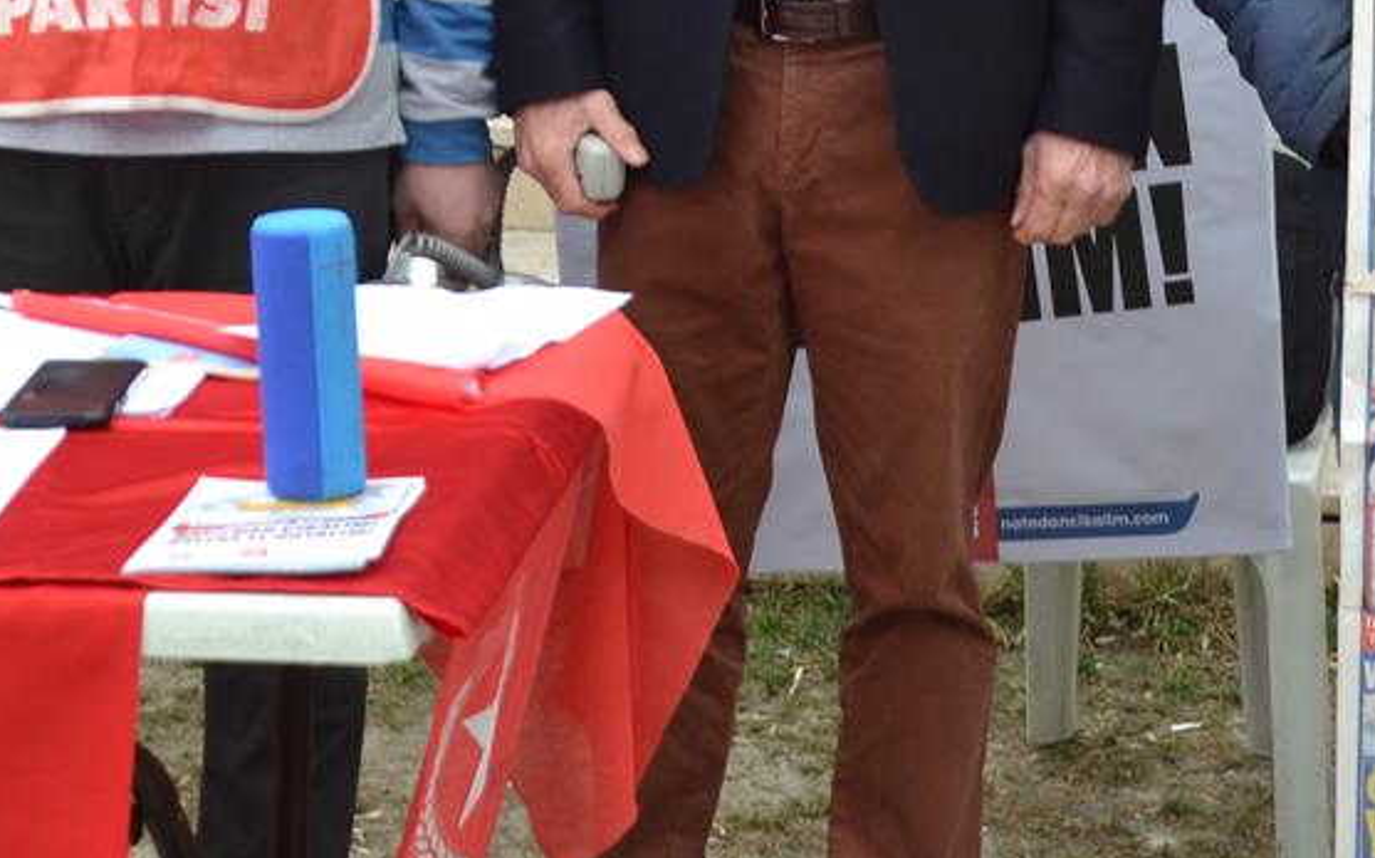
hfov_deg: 21.2
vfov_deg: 12.9
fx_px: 3671
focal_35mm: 98
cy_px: -274
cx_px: 490
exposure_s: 1/125
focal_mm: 22
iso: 200
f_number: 5.6
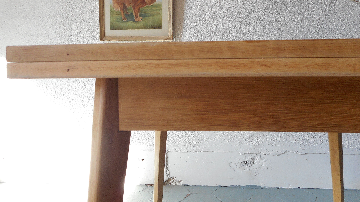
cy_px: 73
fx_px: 267
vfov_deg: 41.1
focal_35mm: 28
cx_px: 177
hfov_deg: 67.9
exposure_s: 1/30
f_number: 3.7
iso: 110
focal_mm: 4.5
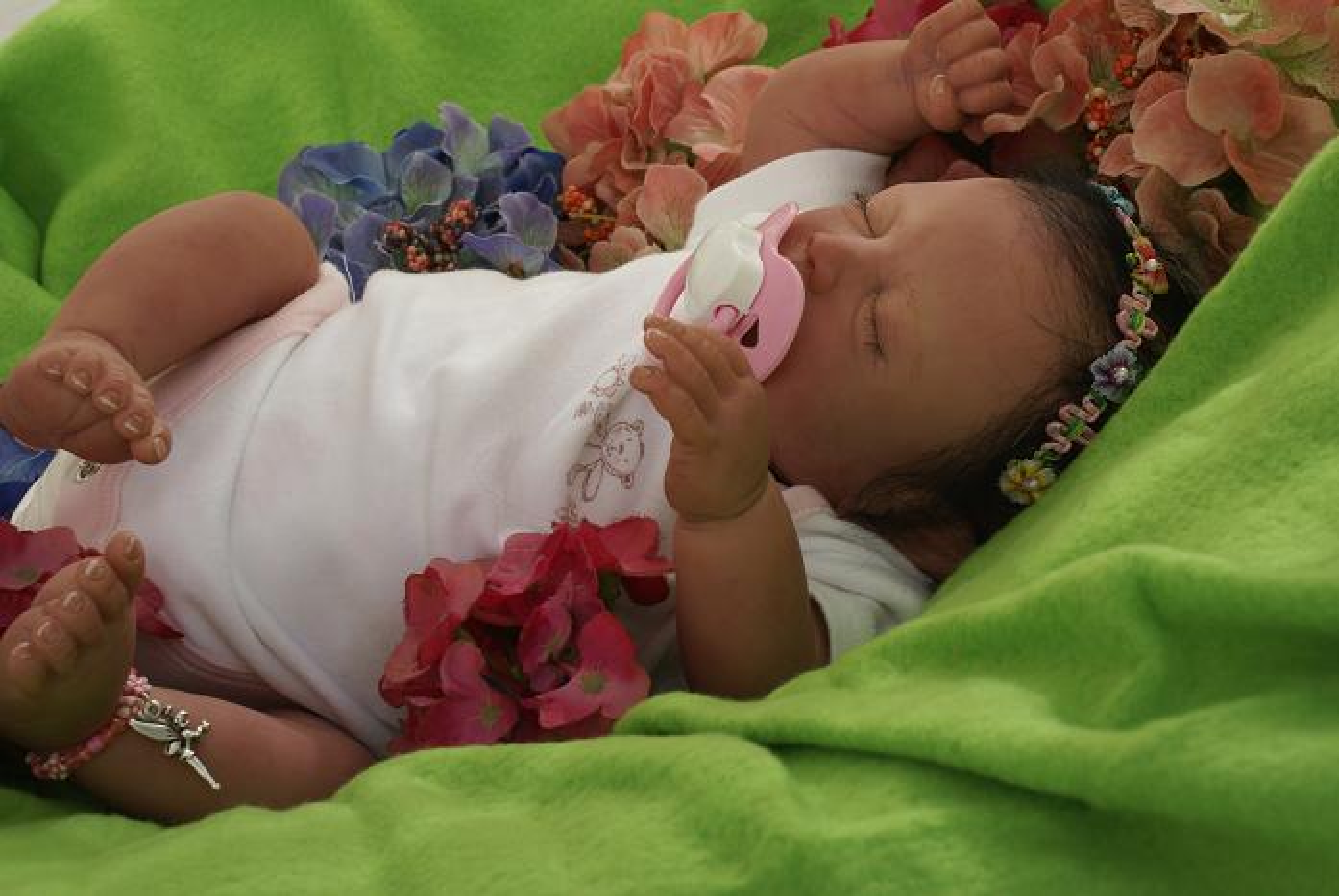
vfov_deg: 20.2
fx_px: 2514
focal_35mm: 68
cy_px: 448
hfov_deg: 29.8
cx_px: 670
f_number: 13
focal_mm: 45
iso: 100
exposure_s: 1/160
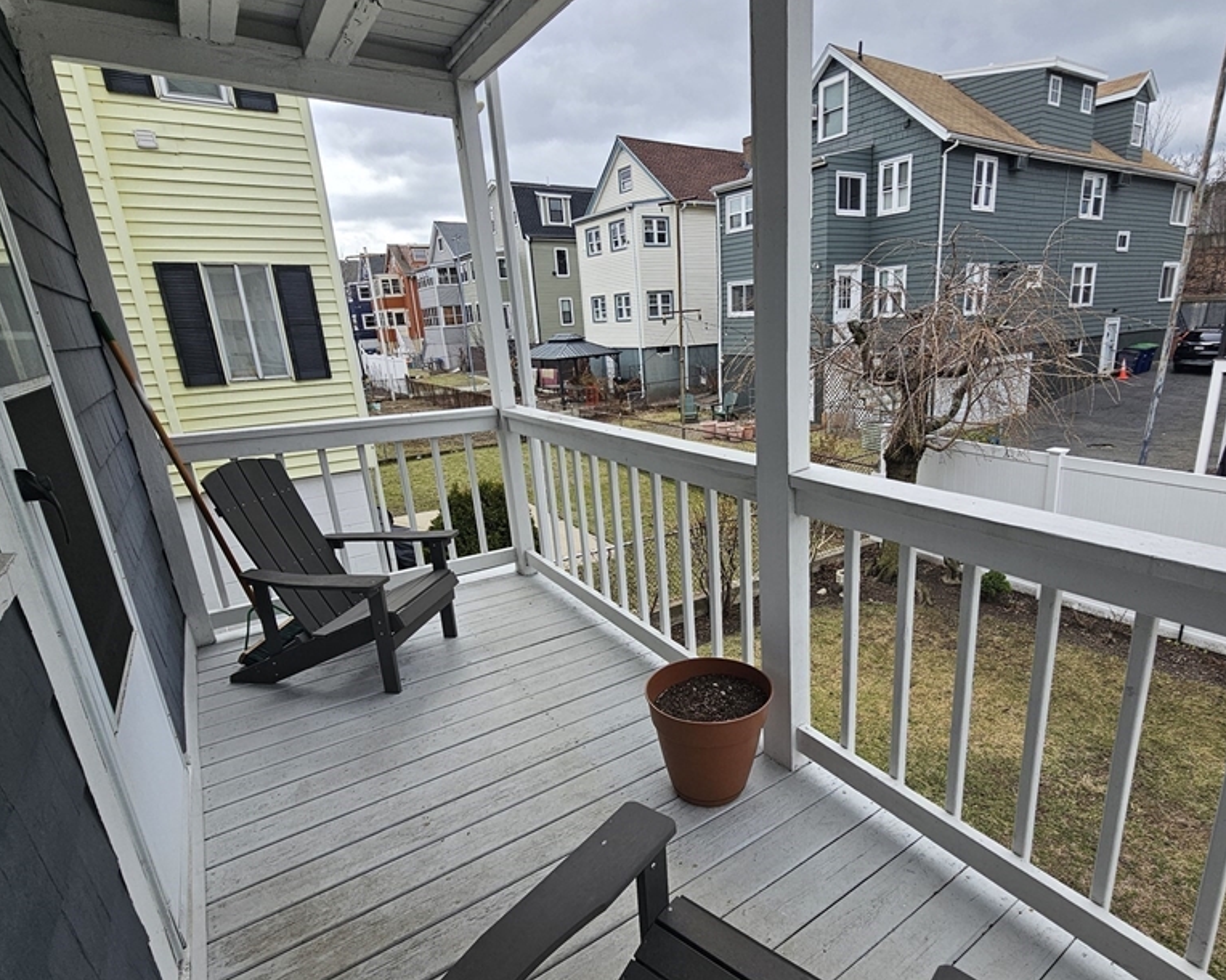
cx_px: 685
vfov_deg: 76.9
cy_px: 524
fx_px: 617
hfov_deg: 89.3
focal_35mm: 17
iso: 50
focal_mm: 2.2
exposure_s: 1/885
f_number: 2.2
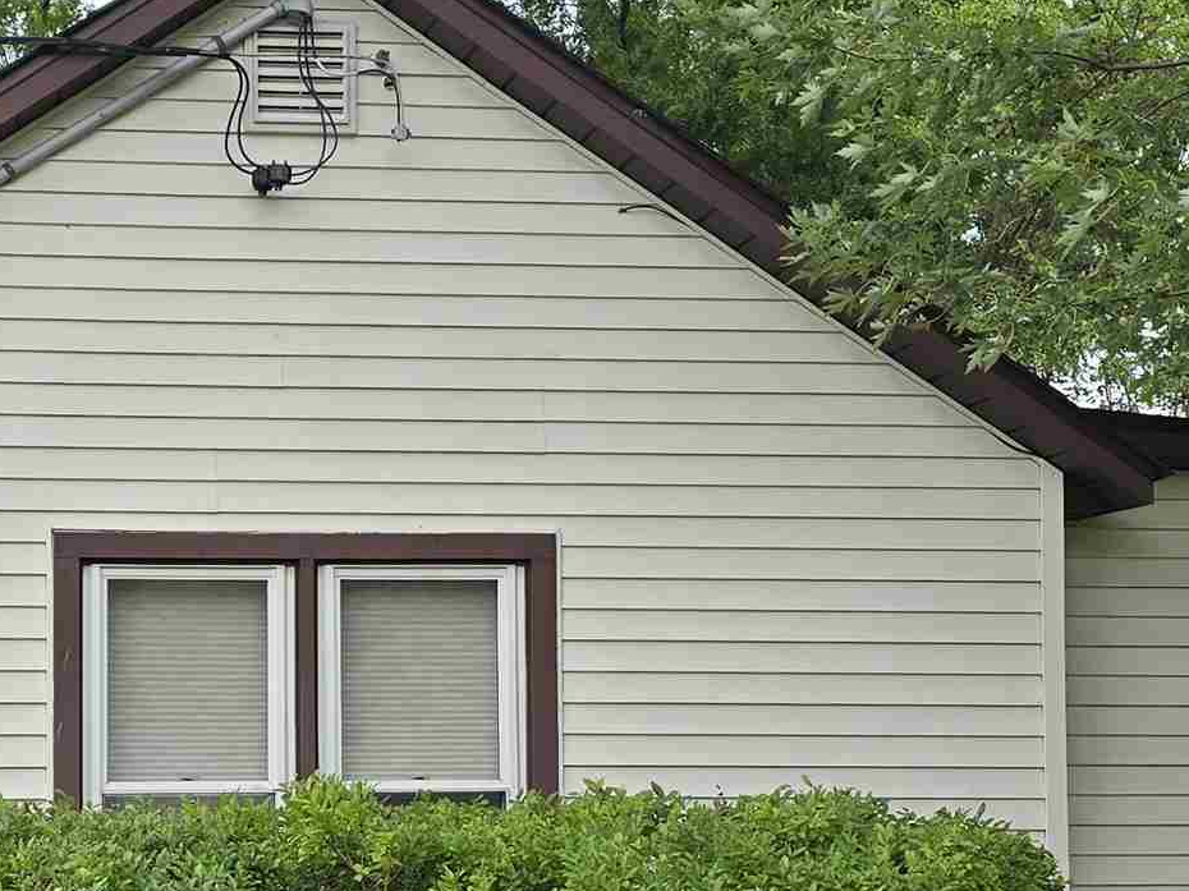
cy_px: 712
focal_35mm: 76
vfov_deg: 19.2
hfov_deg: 25.1
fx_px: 2610
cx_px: 176
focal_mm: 6.3
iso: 12
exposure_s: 1/195
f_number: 1.7
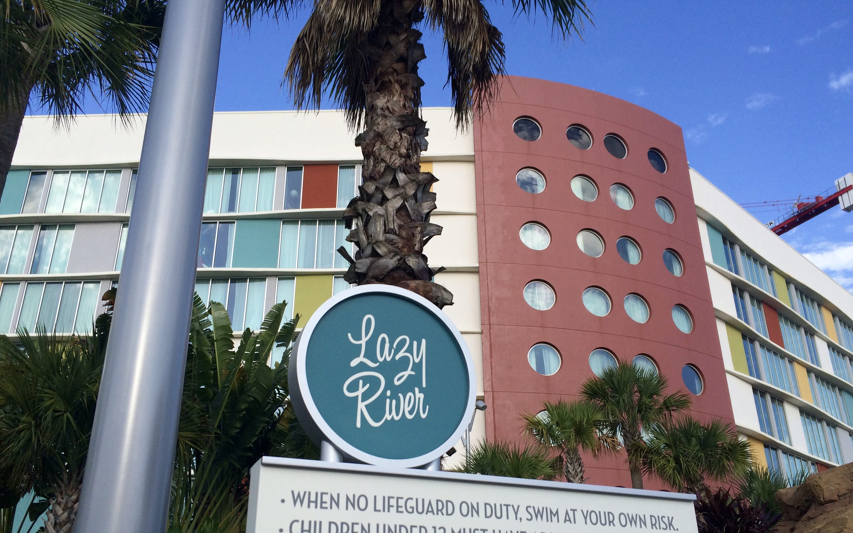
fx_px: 721
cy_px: 320
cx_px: 429
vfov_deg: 40.4
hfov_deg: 61.2
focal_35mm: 31
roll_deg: +0.6
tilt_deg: +25.1
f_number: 2.2
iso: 32
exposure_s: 1/1140
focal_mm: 4.15
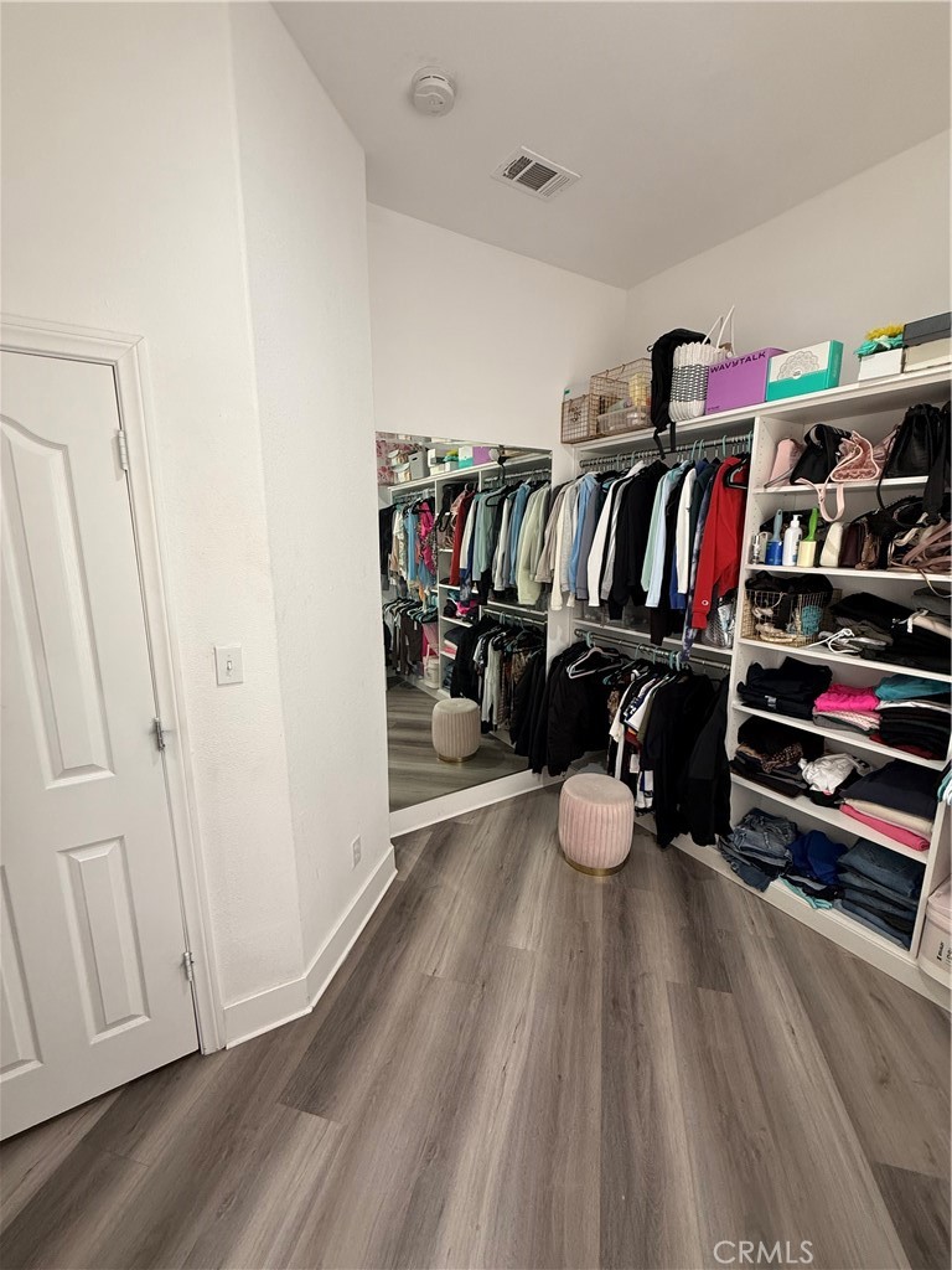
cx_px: 476
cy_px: 635
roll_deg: -0.4
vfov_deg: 102.1
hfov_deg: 85.7
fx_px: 513
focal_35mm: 14
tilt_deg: -11.7
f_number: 2.2
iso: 200
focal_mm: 2.22
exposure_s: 1/60
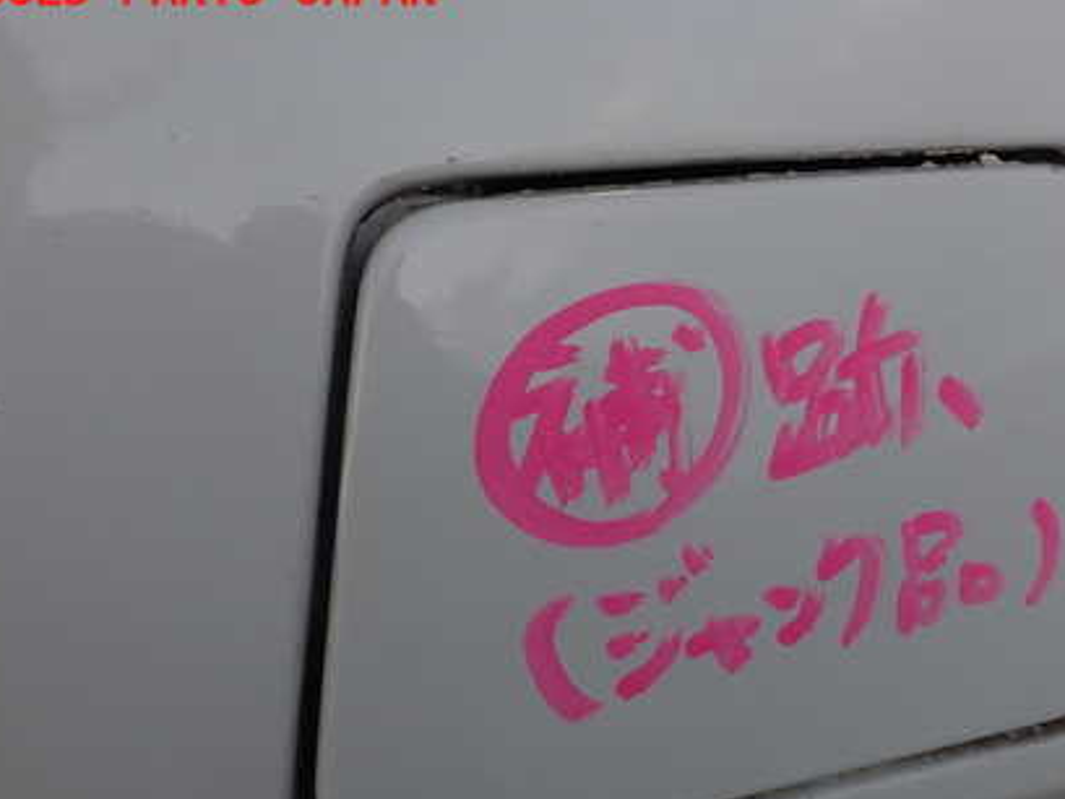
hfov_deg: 42.1
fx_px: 1354
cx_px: 745
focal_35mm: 44
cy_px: 541
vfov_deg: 32.6
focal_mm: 5.4
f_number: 3.2
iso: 100
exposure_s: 1/200
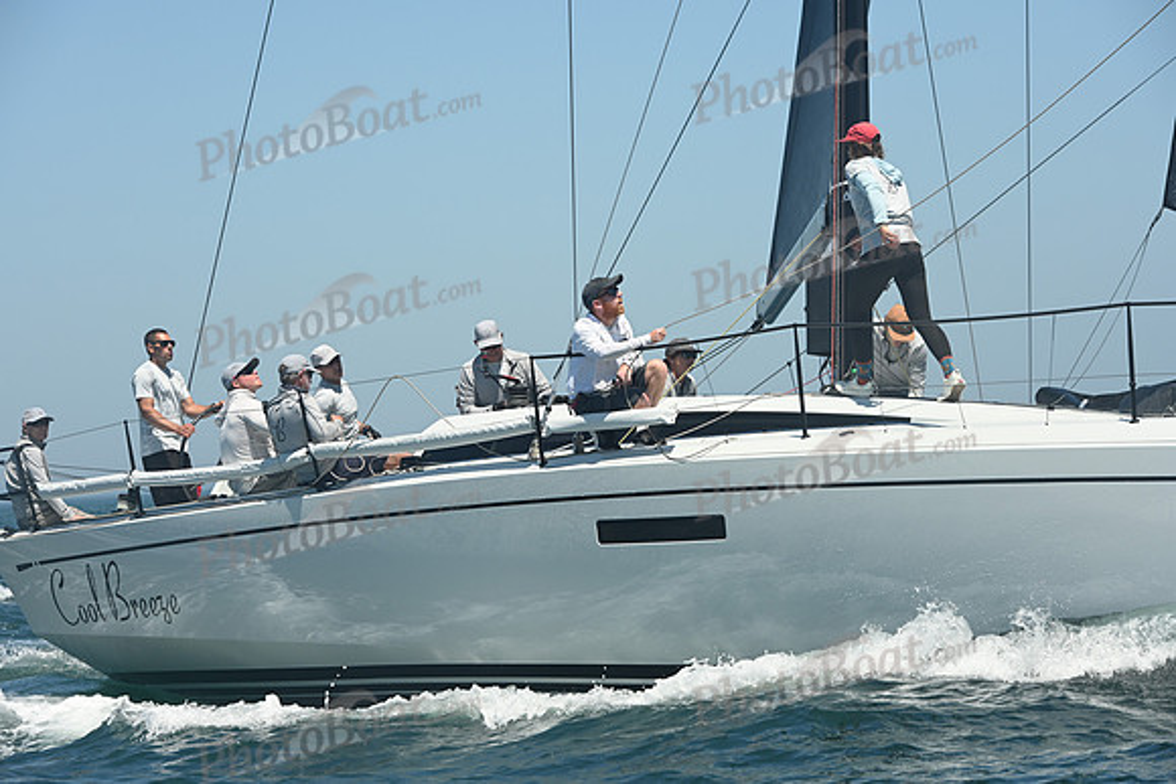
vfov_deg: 10.2
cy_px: 392
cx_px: 588
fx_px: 4411
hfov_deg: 15.2
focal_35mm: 135
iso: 320
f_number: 8
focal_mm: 135
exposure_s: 1/1000
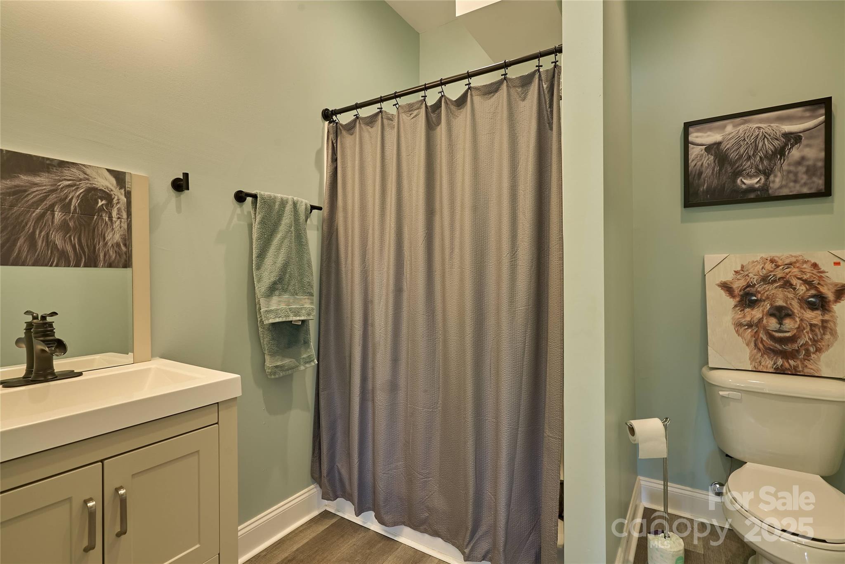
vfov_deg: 73.8
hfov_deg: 96.7
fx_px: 376
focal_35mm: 16
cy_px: 282
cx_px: 422
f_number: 9
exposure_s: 1/20
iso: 800
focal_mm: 16
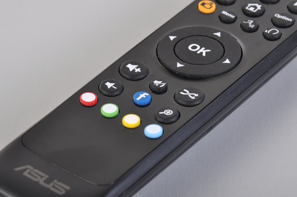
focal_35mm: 158
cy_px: 98
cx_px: 148
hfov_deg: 13.1
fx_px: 1298
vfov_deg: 8.7
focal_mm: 105
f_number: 16
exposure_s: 1/160
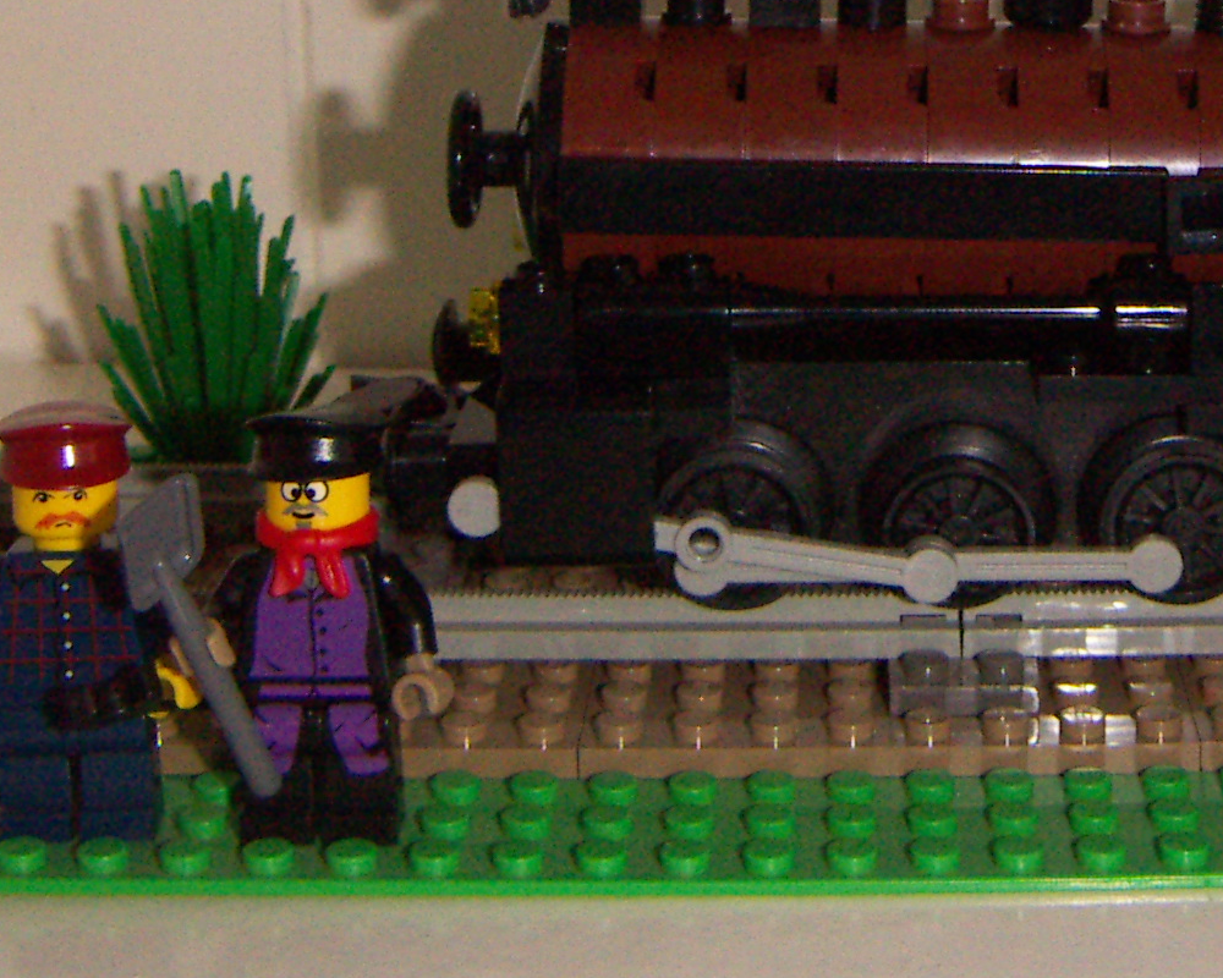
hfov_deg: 23.5
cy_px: 178
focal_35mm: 80
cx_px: 970
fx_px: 2896
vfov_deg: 19.0
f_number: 6.7
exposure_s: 1/50
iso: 200
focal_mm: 5.3
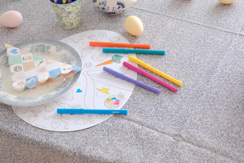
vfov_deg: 20.9
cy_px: 82
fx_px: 441
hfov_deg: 31.0
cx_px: 122
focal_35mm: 65
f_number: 4.5
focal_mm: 43.2
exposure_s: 1/40
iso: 3200
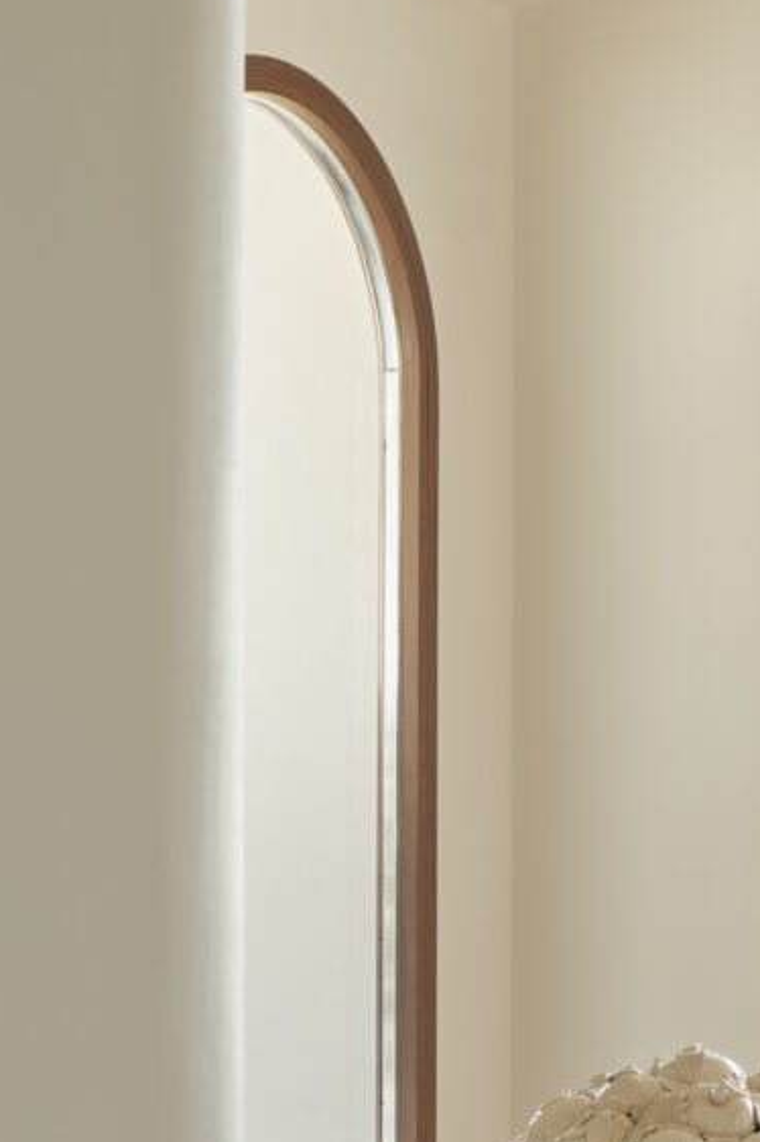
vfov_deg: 13.2
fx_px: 4914
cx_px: 194
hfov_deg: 8.8
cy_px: 975
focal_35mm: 155
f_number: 11
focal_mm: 34
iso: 100
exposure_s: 1/60
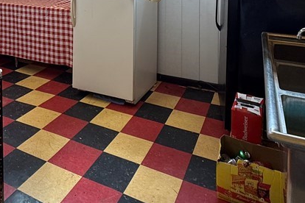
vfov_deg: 31.7
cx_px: 97
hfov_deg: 51.9
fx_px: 305
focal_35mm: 36
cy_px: -32
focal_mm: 2.22
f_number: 2.2
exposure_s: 1/99
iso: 125
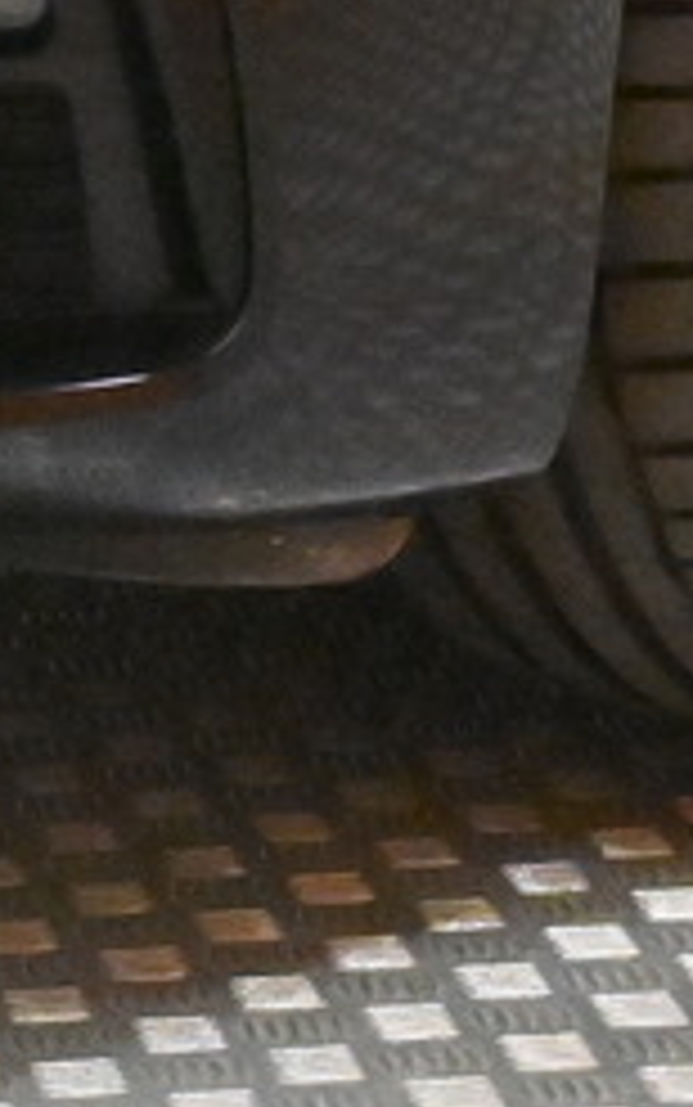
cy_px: -1026
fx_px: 7587
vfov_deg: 8.0
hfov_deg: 5.2
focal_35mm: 251
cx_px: 202
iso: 5000
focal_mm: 25
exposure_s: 1/200
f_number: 7.1
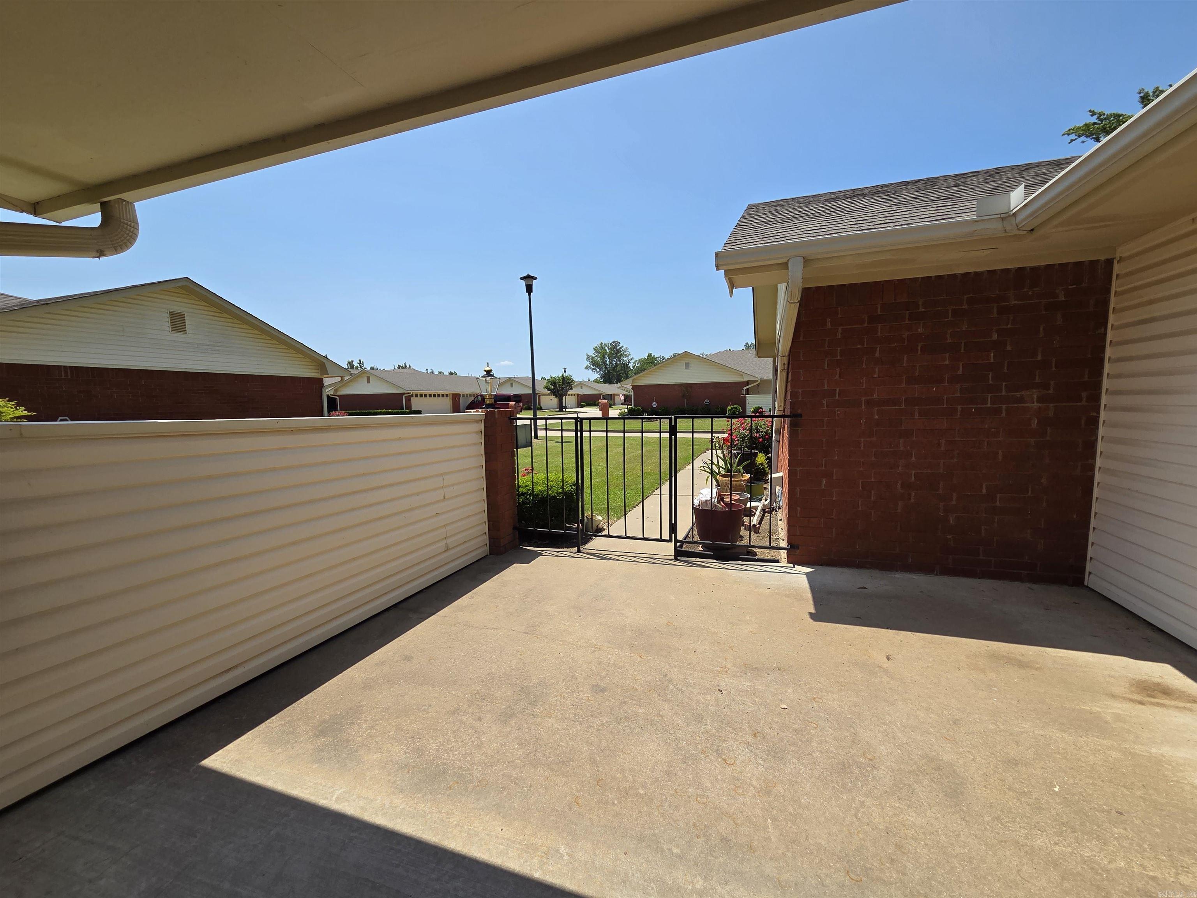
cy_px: 449
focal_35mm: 13
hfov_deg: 106.2
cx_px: 598
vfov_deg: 89.9
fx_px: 450
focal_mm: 2.2
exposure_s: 1/2365
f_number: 2.2
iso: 50
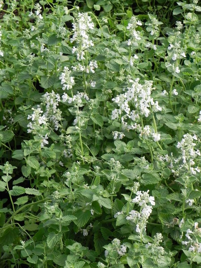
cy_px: 134
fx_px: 735
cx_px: 100
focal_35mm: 95
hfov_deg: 15.6
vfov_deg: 20.7
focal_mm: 16.9
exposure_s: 1/640
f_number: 4.5
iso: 160
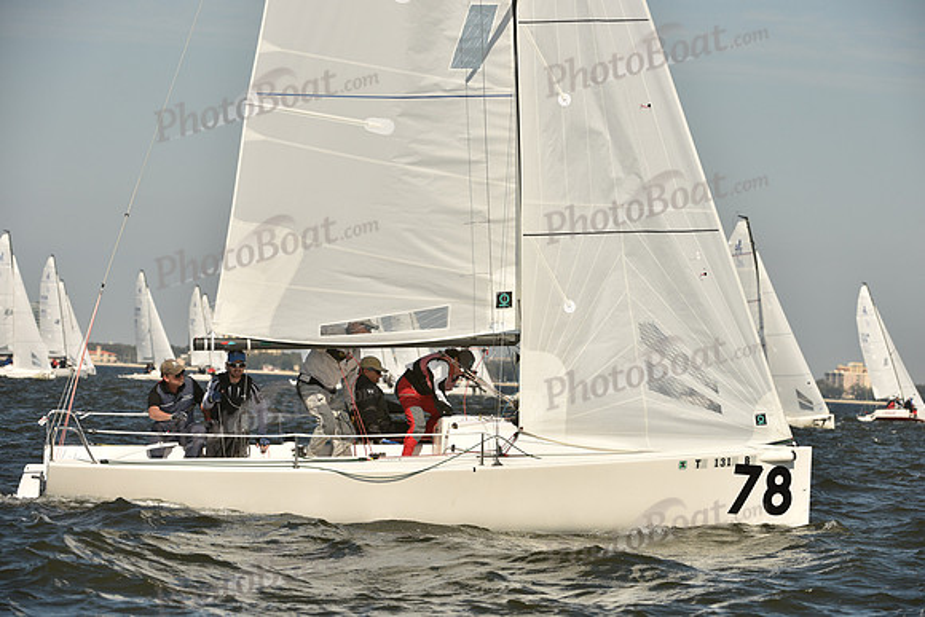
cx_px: 462
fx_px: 5140
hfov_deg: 10.3
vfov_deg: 6.9
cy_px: 308
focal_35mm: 200
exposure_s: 1/1250
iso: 250
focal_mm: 200
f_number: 8
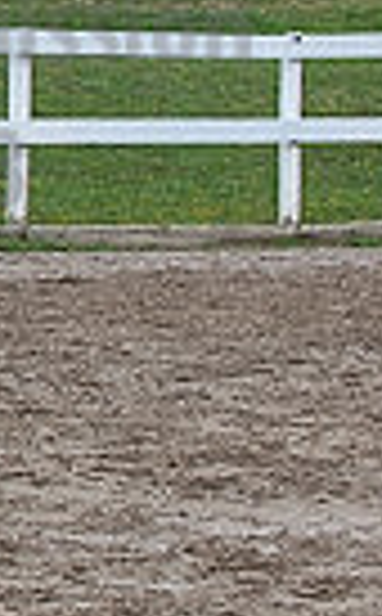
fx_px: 4404
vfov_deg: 8.0
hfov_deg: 4.8
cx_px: -728
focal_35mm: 263
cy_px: 20
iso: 800
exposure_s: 1/1000
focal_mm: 70
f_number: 5.6
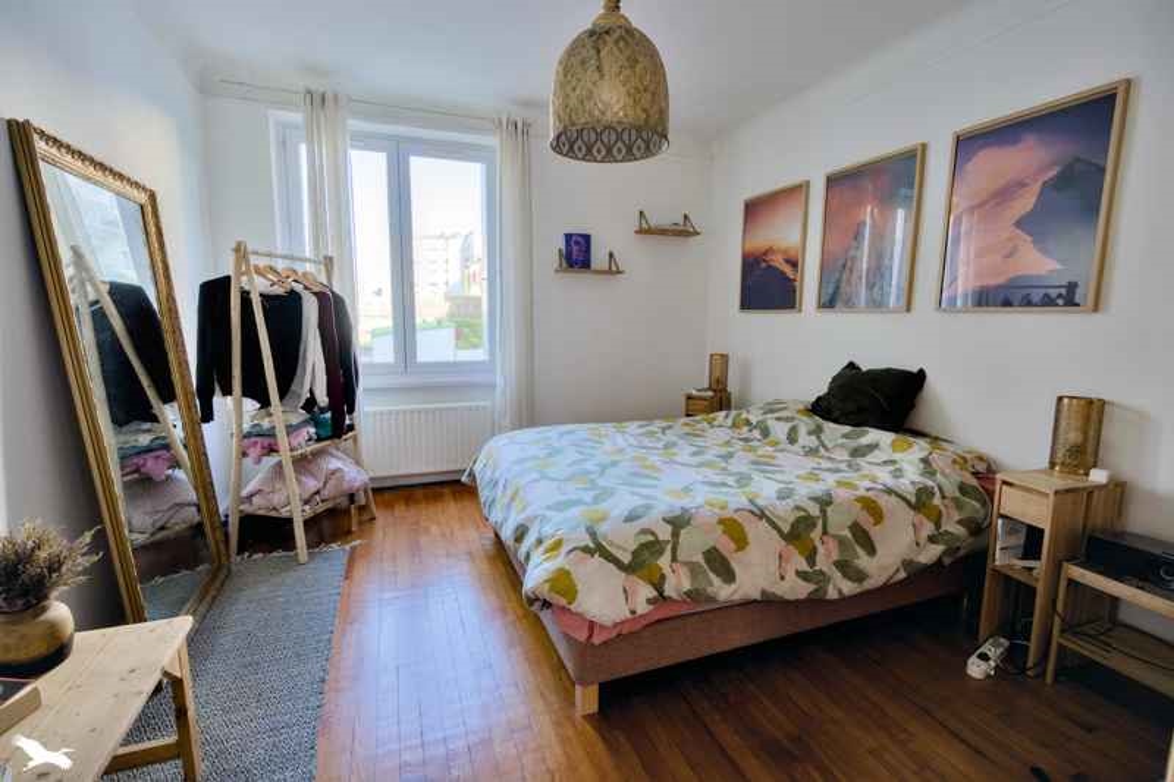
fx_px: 522
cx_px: 587
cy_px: 391
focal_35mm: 16
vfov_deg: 73.7
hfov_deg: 96.7
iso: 800
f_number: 8
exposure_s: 1/160
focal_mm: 16
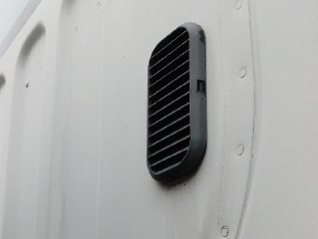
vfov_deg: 23.8
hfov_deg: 32.0
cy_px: 256
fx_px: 533
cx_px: 46
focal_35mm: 58
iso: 125
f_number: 3
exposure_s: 1/250
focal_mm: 4
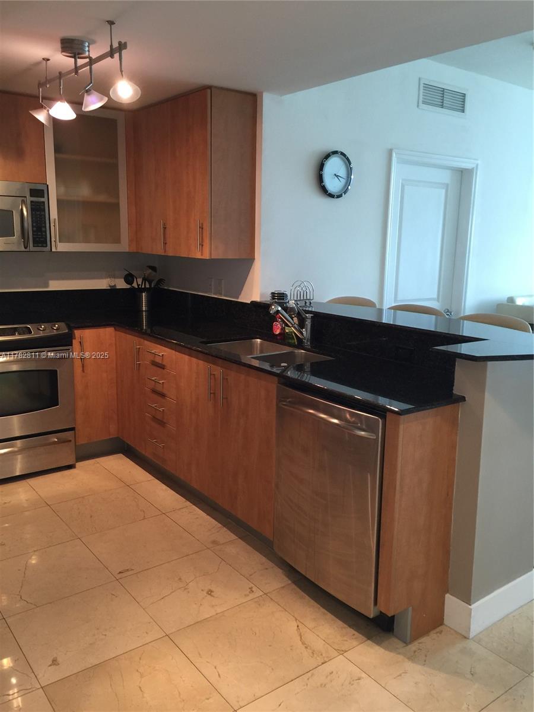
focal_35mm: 29
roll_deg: -0.5
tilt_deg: -10.6
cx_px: 267
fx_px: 596
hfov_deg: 48.2
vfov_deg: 61.7
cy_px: 356
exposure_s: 1/15
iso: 50
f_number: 2.2
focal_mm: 4.15
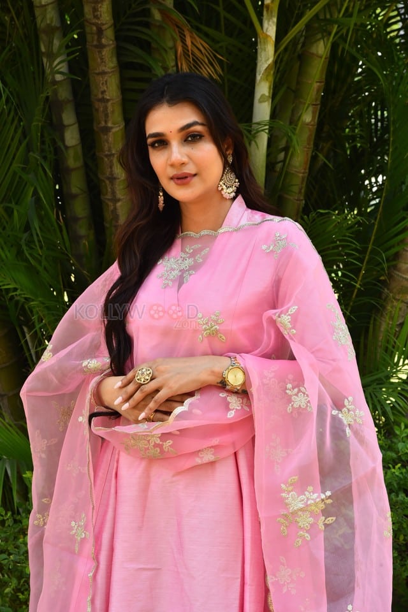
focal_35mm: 95
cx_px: 204
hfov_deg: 14.4
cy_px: 306
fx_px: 1615
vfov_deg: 21.5
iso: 640
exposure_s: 1/160
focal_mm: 95
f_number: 9
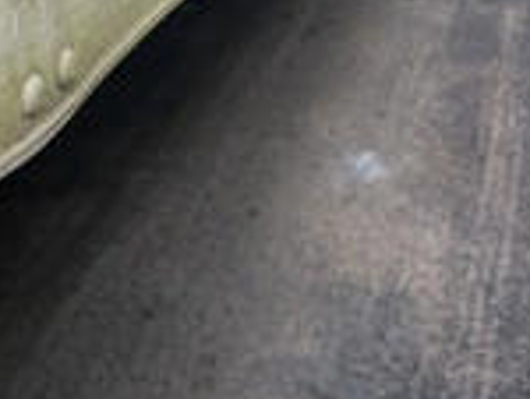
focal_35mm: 64
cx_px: 187
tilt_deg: -16.6
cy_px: -49
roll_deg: -0.3
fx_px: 981
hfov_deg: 30.1
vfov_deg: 21.7
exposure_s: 1/708
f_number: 1.78
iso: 80
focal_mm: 6.76
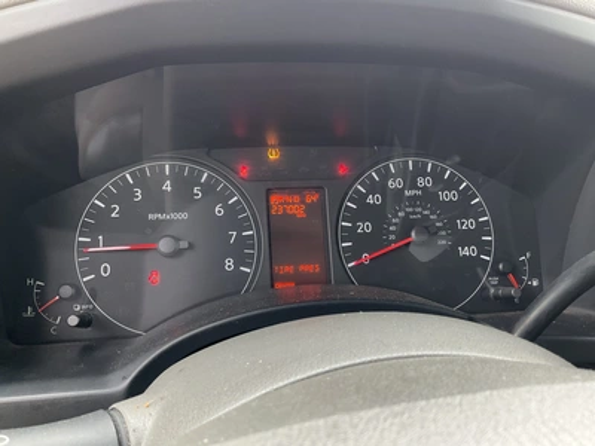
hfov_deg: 61.7
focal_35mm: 29
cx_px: 298
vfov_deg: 48.2
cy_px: 223
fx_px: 498
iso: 64
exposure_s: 1/60
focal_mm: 3
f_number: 1.8
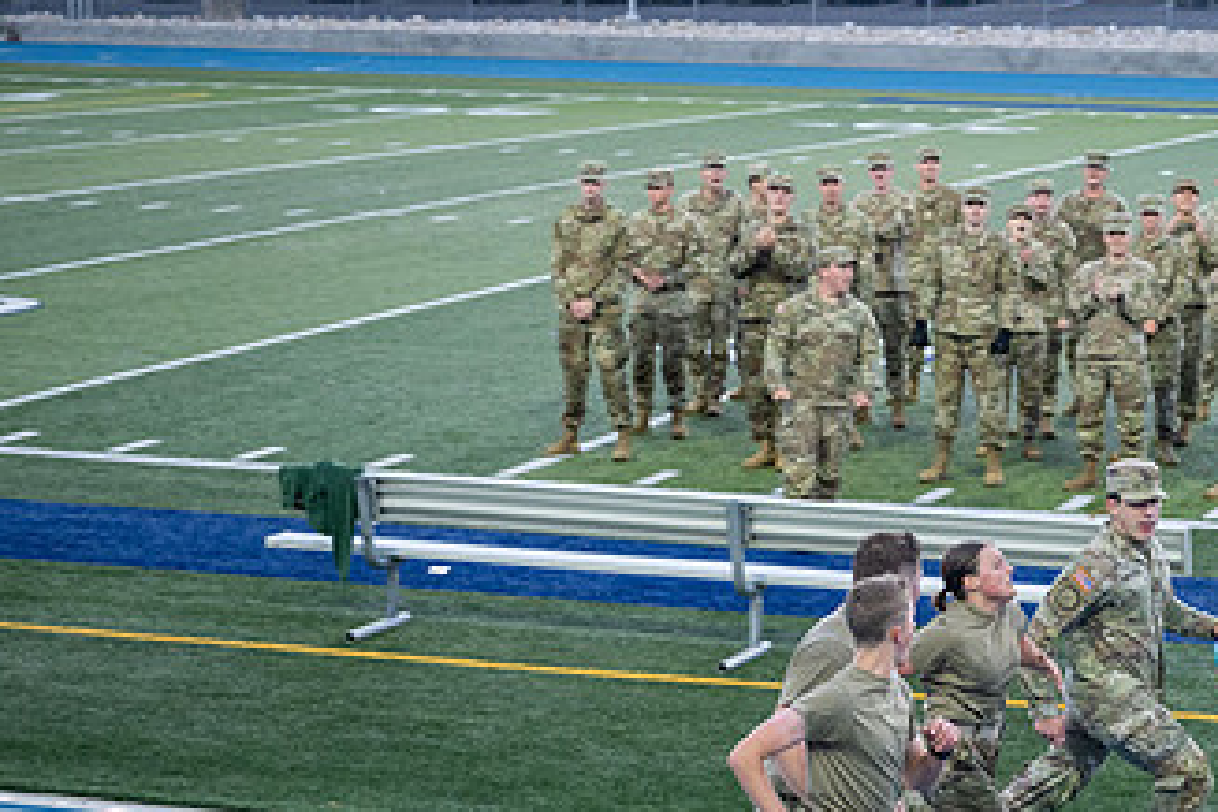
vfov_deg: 13.1
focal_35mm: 104
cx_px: 942
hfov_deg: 19.5
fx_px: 3518
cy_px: 611
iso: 1250
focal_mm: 46
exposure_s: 1/400
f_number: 2.8
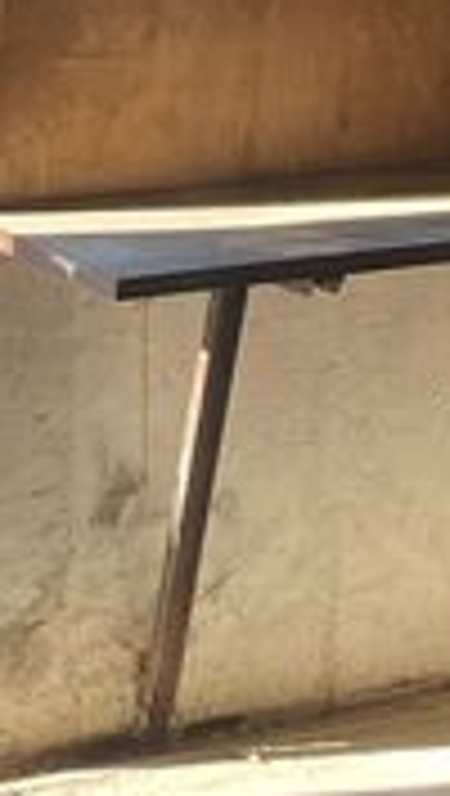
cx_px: -45
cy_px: 103
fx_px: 3383
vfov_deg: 13.3
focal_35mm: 160
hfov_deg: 7.6
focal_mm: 4.25
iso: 32
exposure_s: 1/157
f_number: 1.8
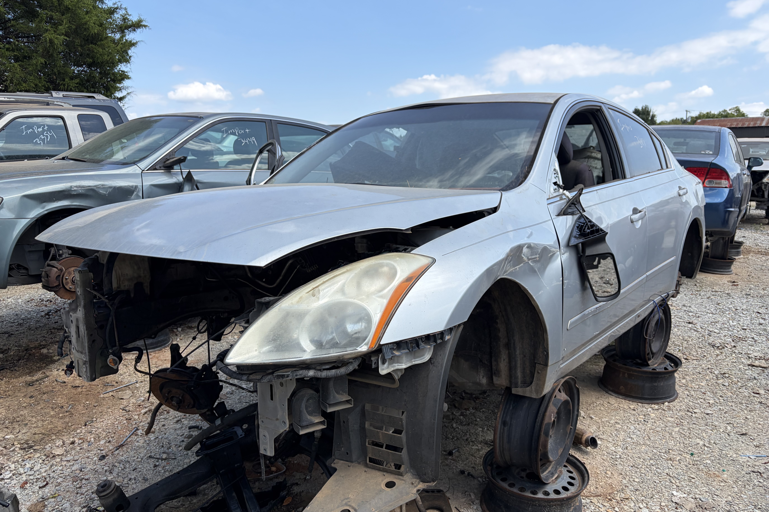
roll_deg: +0.1
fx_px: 598
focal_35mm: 28
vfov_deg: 46.4
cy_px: 274
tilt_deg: -7.6
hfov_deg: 65.5
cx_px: 381
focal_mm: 5.96
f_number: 1.6
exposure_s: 1/1848
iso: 50
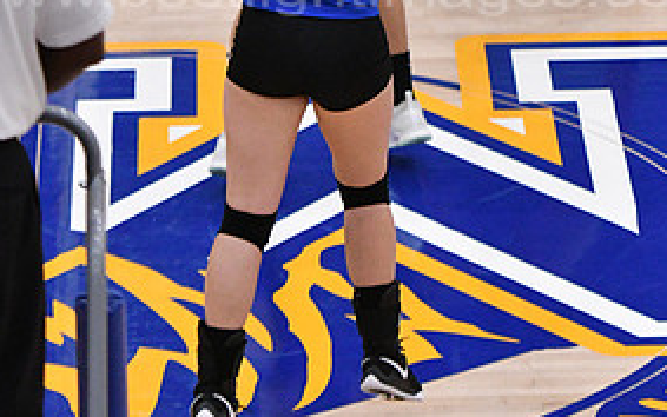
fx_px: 6600
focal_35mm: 363
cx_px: 341
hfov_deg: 5.8
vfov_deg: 3.6
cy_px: -264
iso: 6400
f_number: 3.2
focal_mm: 116
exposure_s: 1/1250
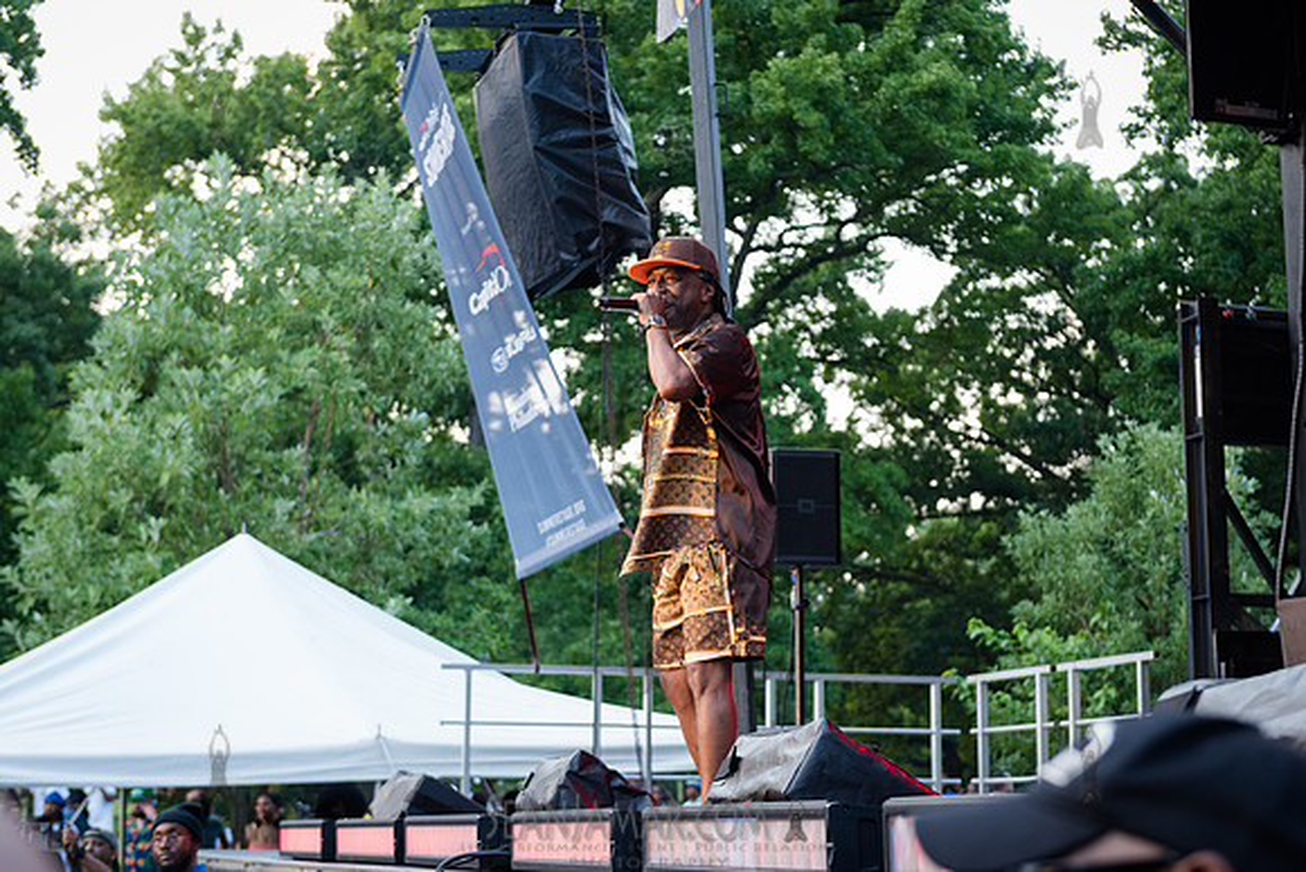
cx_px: 715
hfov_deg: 32.6
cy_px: 395
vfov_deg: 22.1
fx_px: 2231
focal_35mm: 61
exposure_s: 1/400
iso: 1000
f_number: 3.5
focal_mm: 56
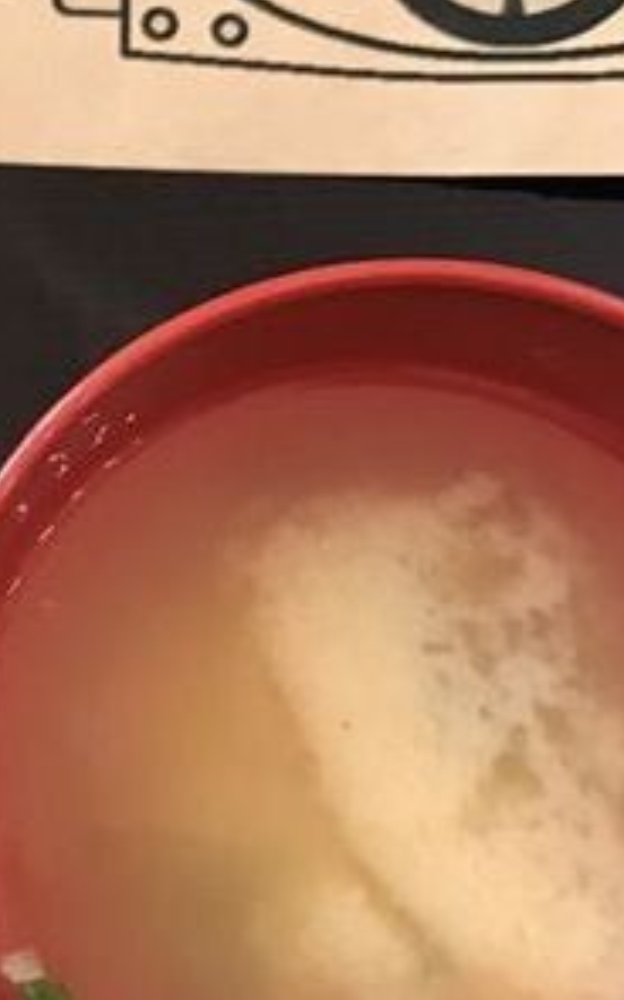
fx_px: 2234
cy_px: 337
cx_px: -266
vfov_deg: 25.1
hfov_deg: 14.9
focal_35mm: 82
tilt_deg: -75.3
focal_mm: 3.99
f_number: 1.8
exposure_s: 1/15
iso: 64
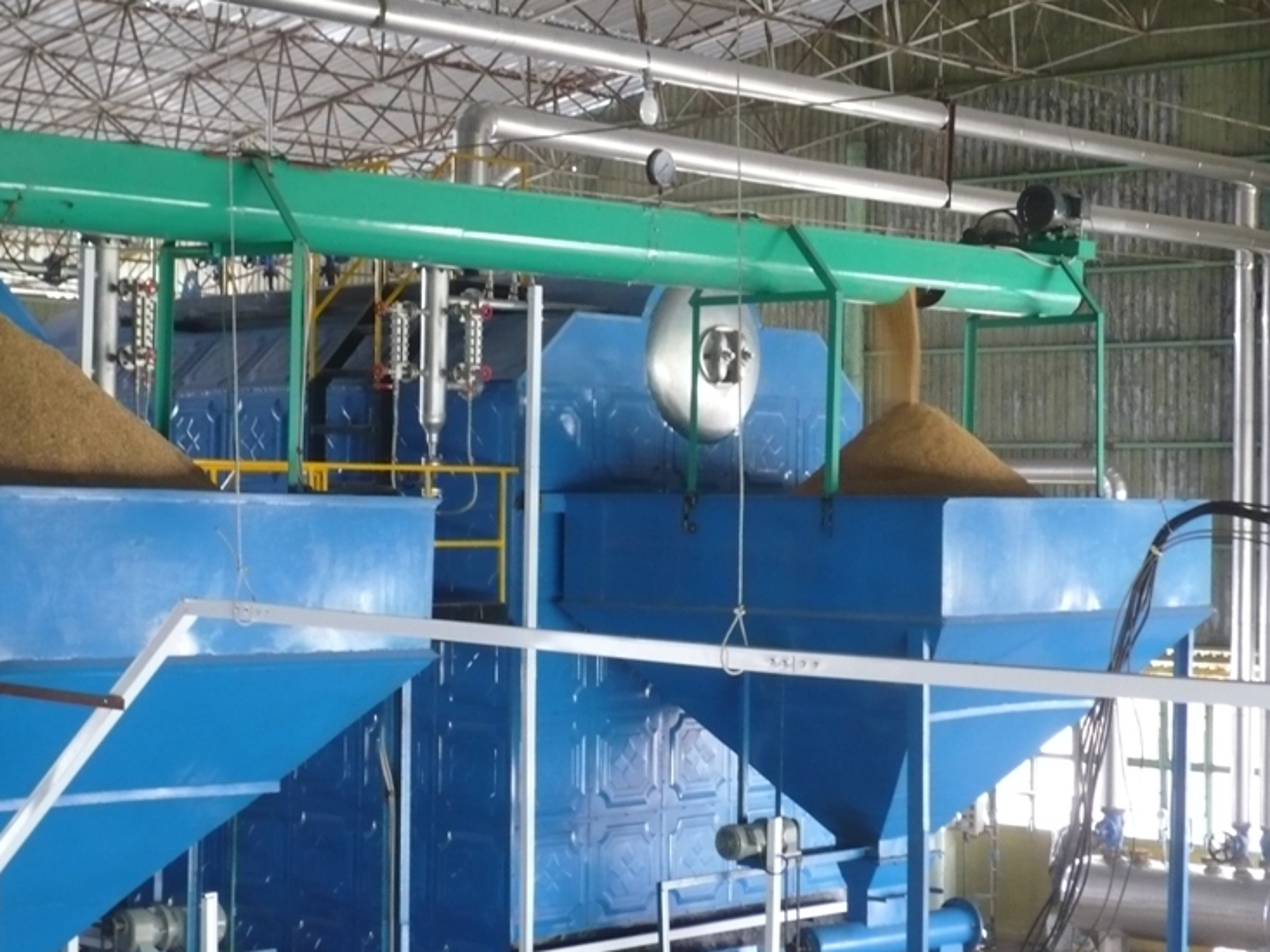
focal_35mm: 74
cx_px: 652
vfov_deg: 19.9
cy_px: 502
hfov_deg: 26.3
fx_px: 2715
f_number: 3.8
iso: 200
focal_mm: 10.4
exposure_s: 1/8
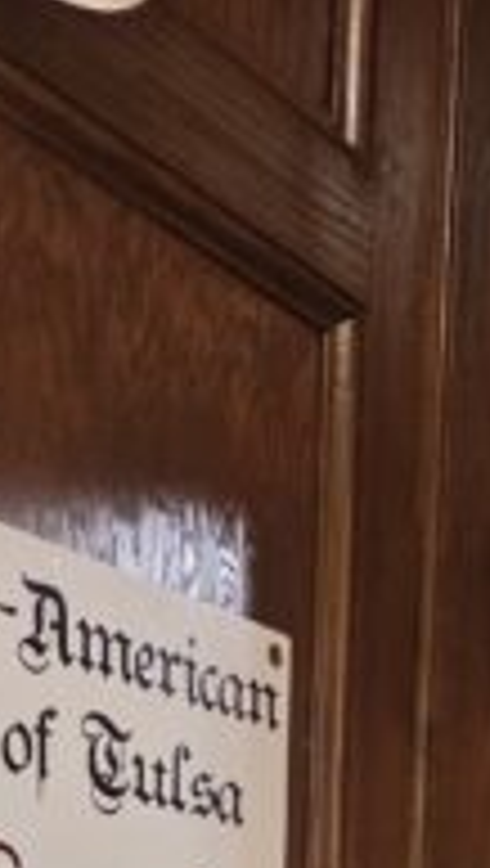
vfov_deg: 20.4
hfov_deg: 13.1
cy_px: 1430
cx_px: 904
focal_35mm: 83
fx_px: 1911
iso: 250
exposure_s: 1/120
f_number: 1.8
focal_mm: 5.4
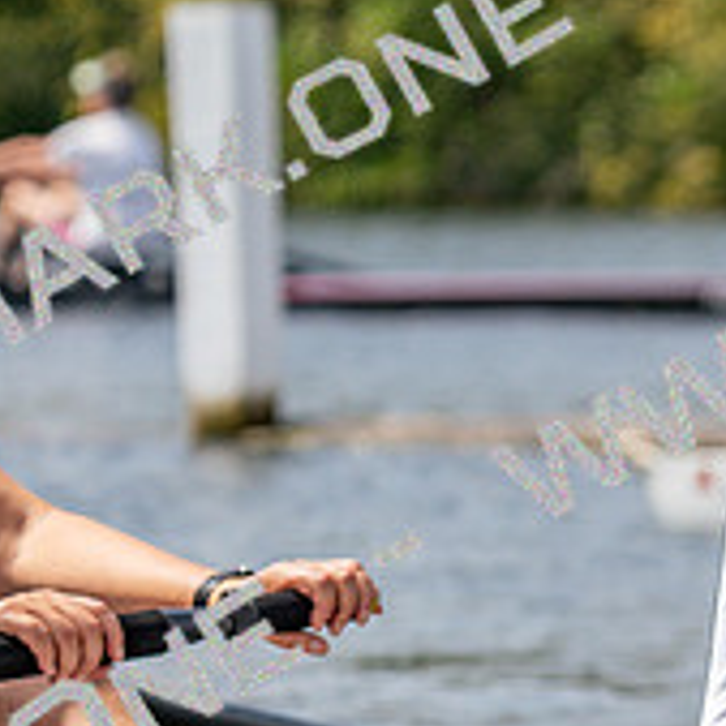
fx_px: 13881
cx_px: 1022
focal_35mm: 585
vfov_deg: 3.0
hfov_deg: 3.0
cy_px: 531
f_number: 5.6
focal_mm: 200
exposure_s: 1/1600
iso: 200
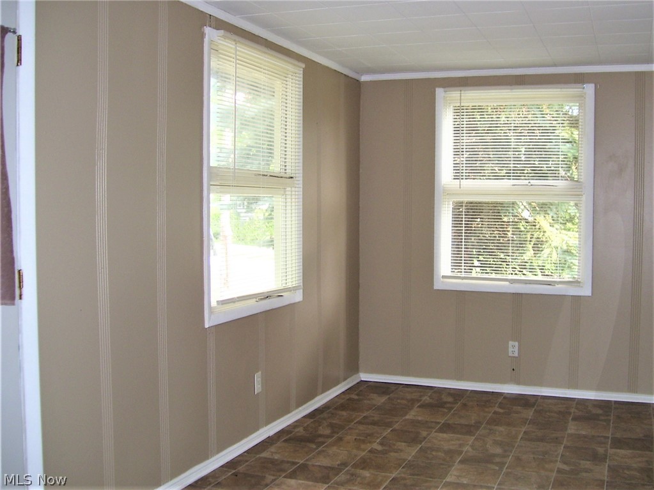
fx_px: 680
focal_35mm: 36
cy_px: 245
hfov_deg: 51.4
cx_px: 327
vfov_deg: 39.6
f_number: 2.7
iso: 80
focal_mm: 6
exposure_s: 1/60
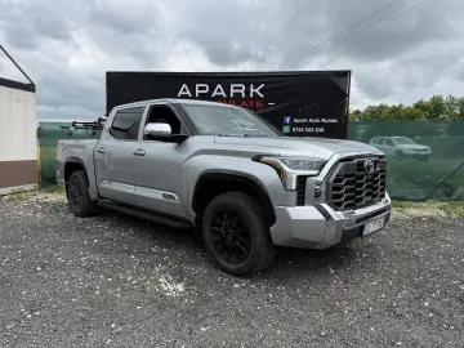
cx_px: 232
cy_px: 174
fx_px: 322
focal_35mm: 24
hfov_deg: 71.6
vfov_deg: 56.8
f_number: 1.78
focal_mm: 6.76
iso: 80
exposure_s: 1/3145
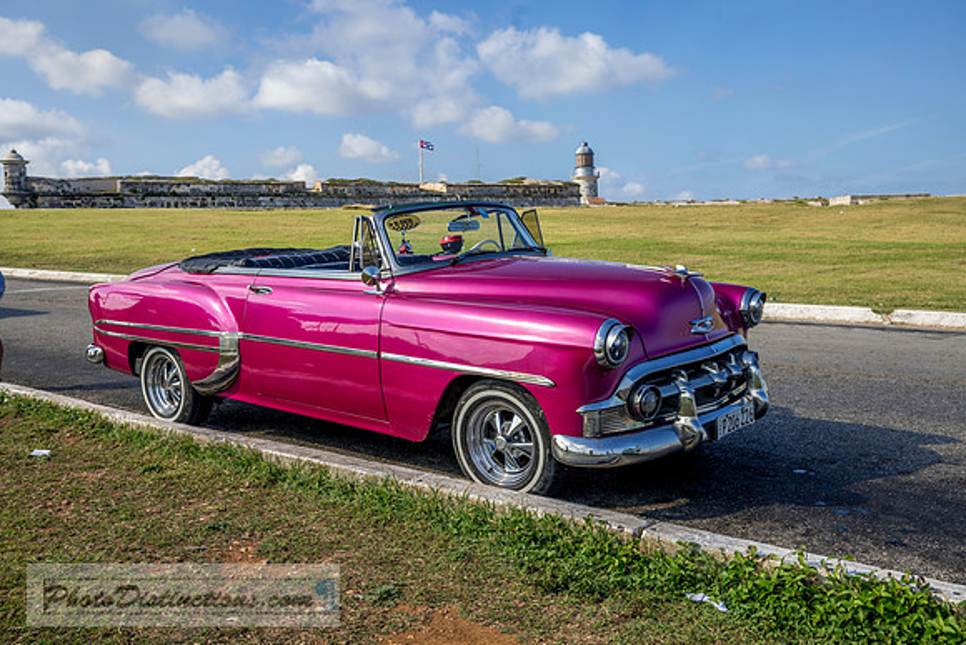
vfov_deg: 38.9
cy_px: 322
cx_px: 483
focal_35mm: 34
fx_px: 913
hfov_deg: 55.8
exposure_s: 1/500
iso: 160
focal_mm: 34
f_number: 6.3
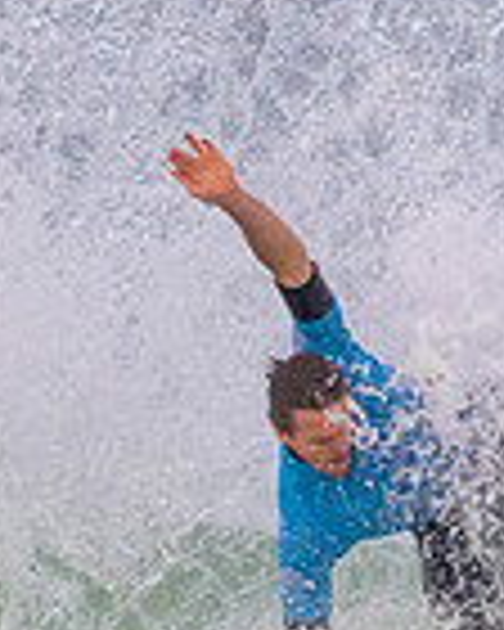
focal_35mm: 3115
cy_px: 803
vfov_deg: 0.6
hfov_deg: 0.5
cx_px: 486
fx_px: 58081
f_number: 11
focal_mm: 800
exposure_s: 1/2000
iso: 3200
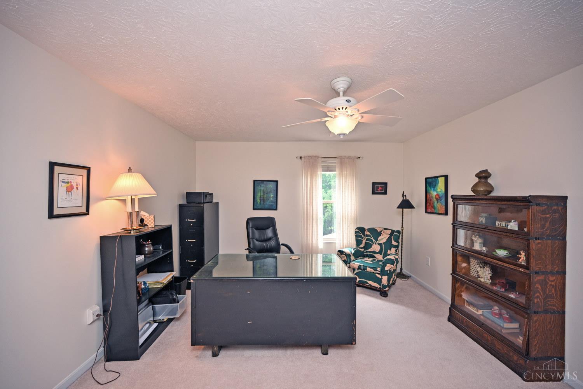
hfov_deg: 104.3
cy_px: 194
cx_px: 292
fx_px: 227
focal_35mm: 14
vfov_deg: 81.2
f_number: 4.5
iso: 200
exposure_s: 1/60
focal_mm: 14
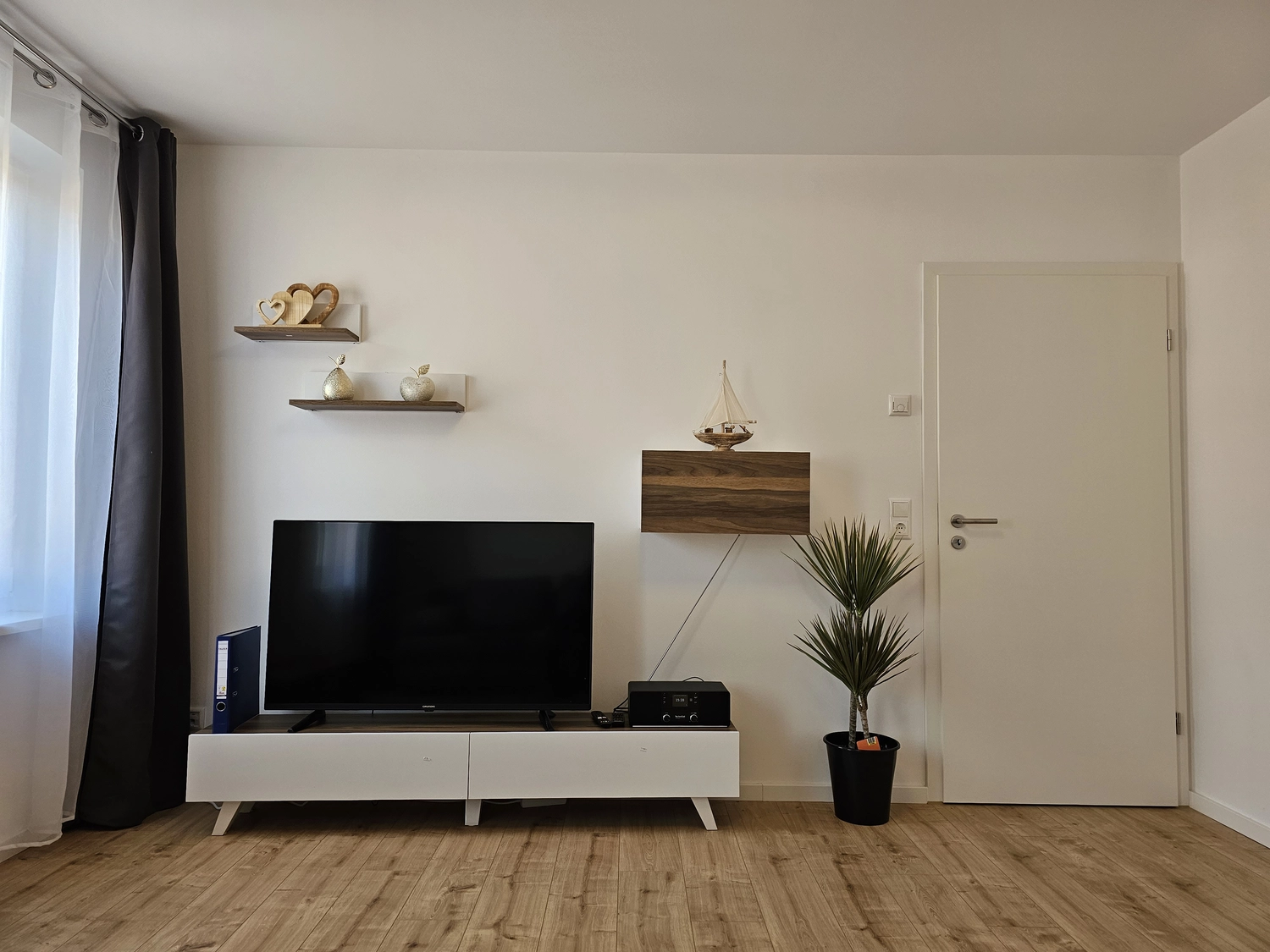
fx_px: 844
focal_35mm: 23
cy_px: 476
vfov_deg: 58.9
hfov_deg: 73.9
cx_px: 635
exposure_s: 1/180
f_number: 1.7
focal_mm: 6.3
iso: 125
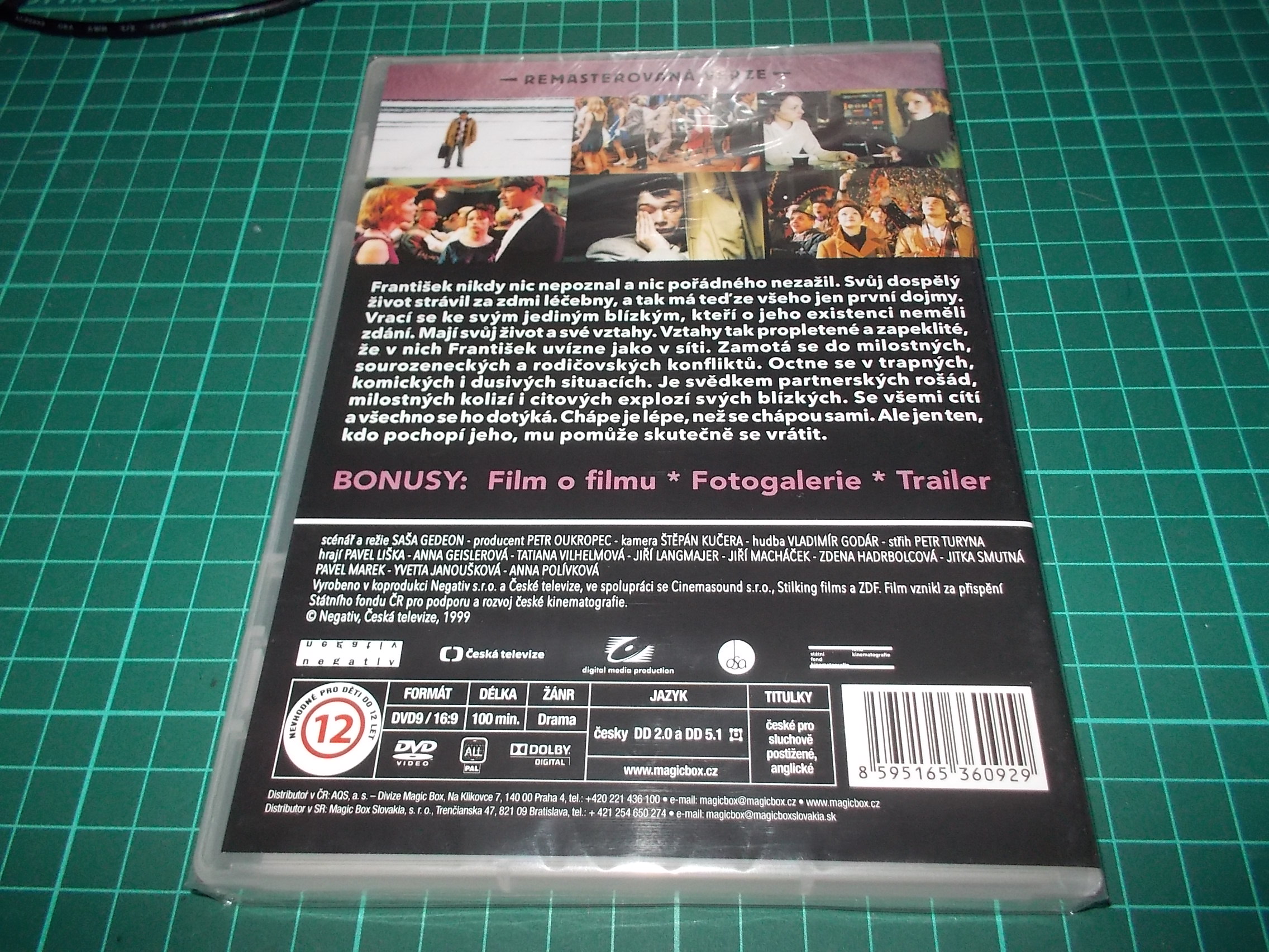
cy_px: 476
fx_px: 1063
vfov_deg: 48.2
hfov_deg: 61.7
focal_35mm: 29
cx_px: 634
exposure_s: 1/30
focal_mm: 4.1
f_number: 3.3
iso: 200
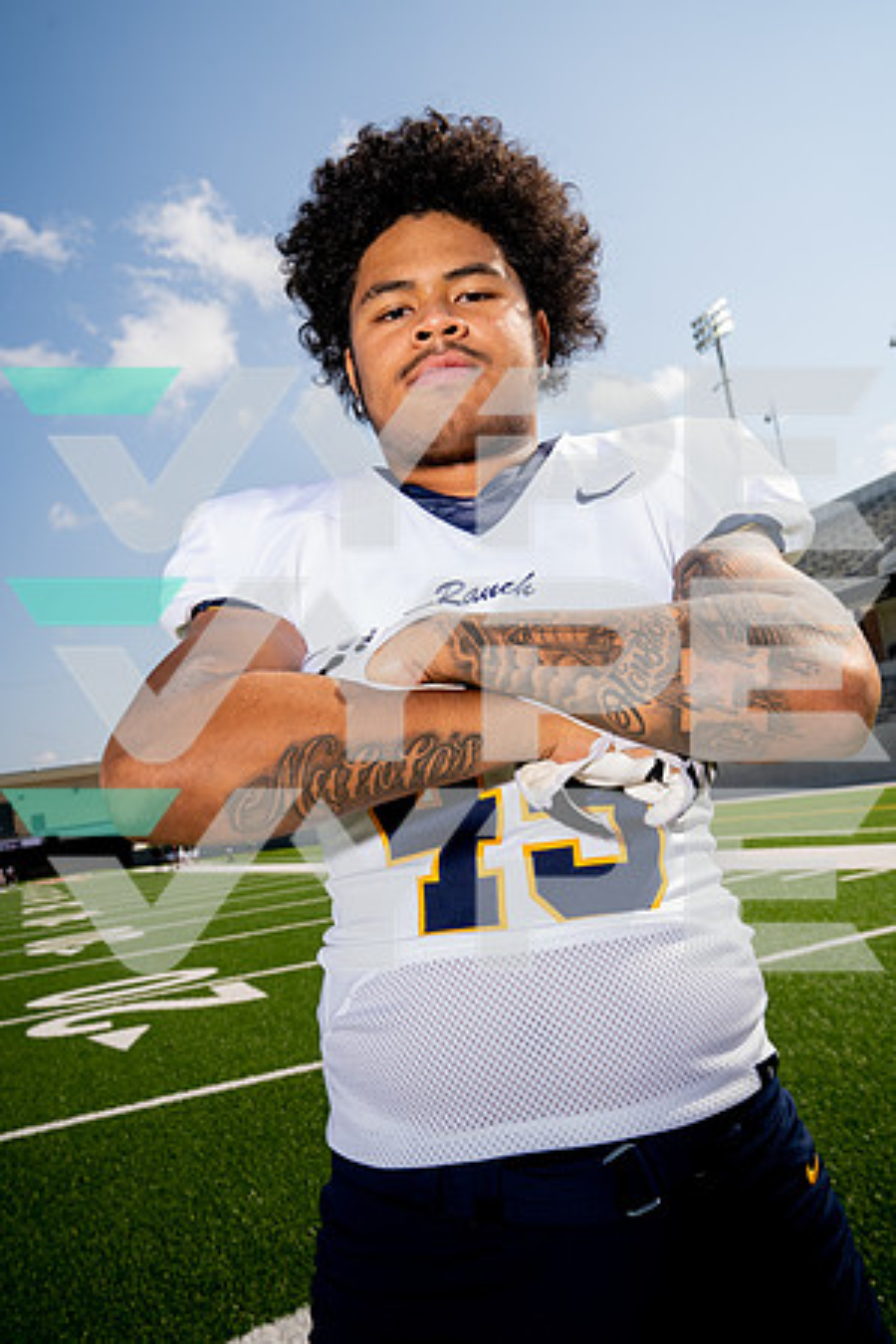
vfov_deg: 63.7
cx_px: 448
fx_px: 1083
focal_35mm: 29
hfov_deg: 45.0
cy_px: 672
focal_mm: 29
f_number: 7.1
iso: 100
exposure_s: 1/250
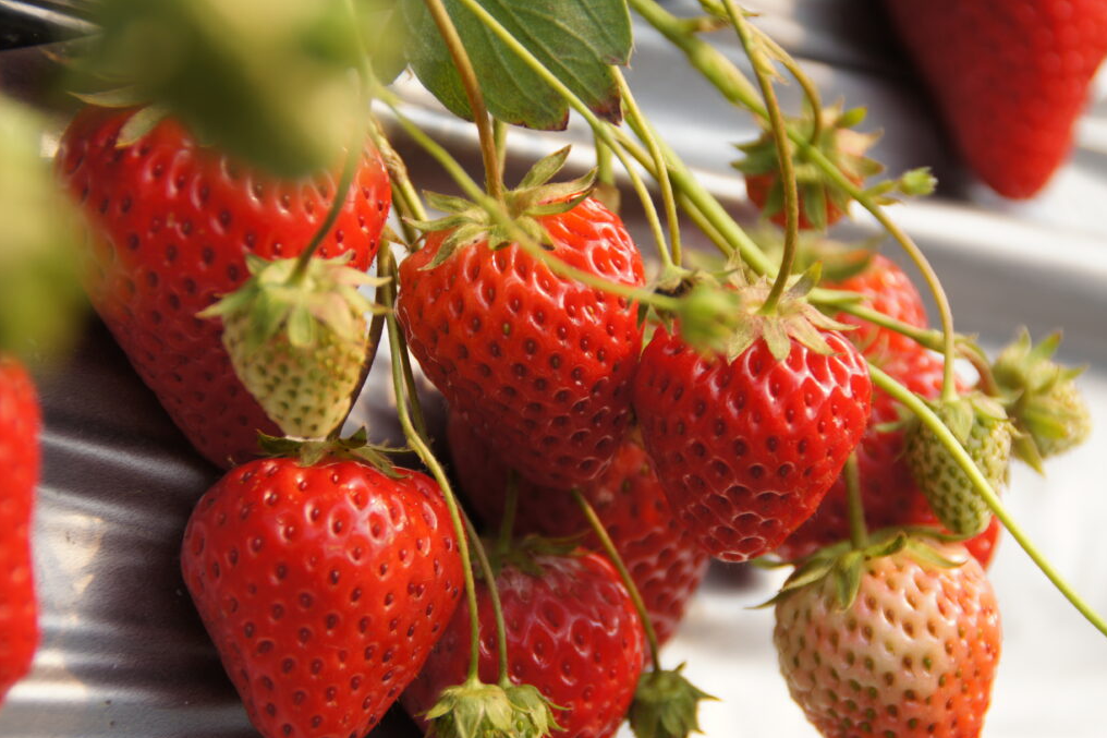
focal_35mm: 151
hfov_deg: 13.6
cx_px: 554
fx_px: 4642
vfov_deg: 9.1
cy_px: 370
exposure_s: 1/160
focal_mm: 100
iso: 125
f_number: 5.6
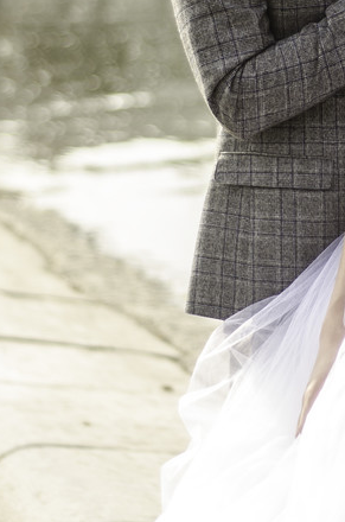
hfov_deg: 8.9
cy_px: 104
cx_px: 334
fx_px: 2197
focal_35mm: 152
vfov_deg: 13.5
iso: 100
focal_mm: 50
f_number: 1.8
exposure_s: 1/1250
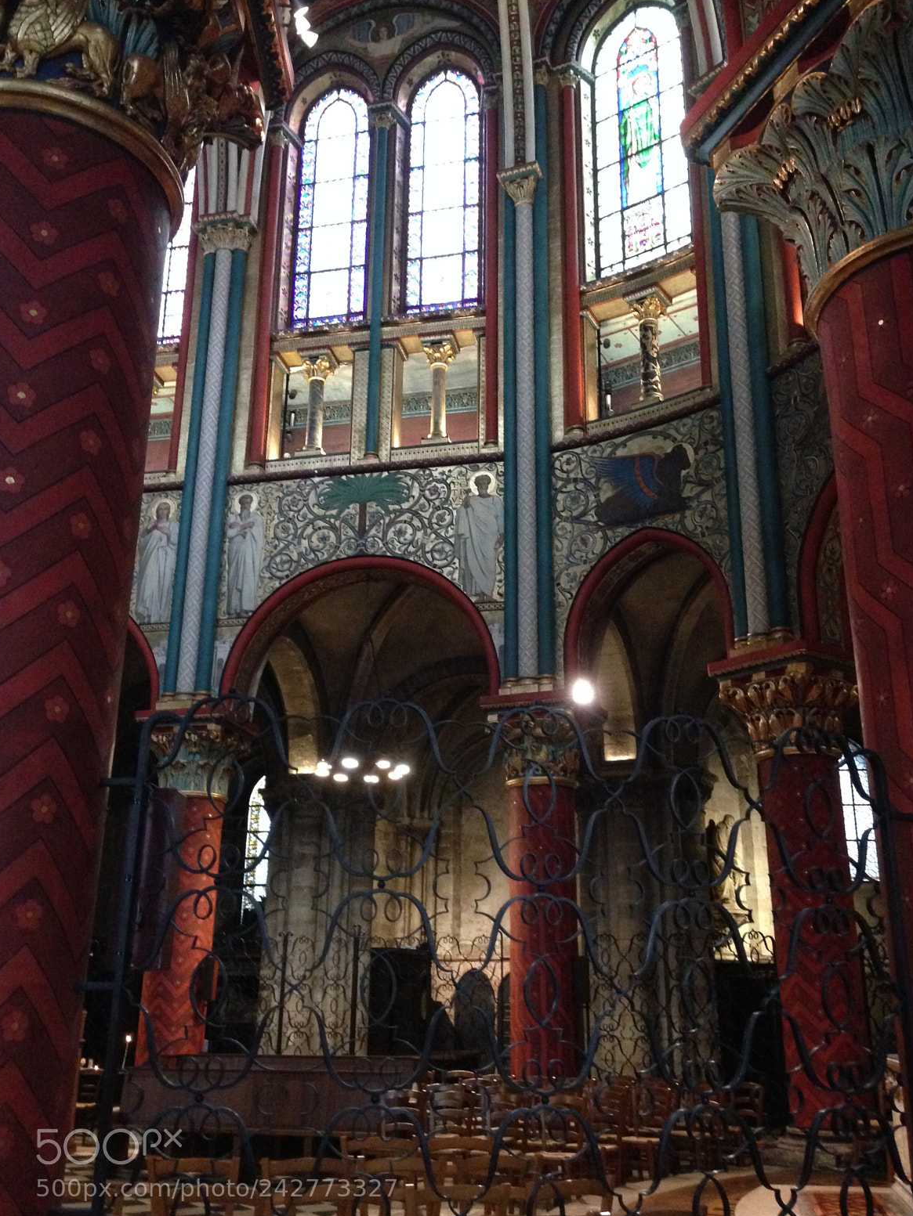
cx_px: 458
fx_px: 1196
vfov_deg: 53.9
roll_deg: -2.3
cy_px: 623
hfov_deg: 41.8
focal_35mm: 34
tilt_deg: +21.0
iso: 500
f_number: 2.4
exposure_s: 1/15
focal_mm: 4.12
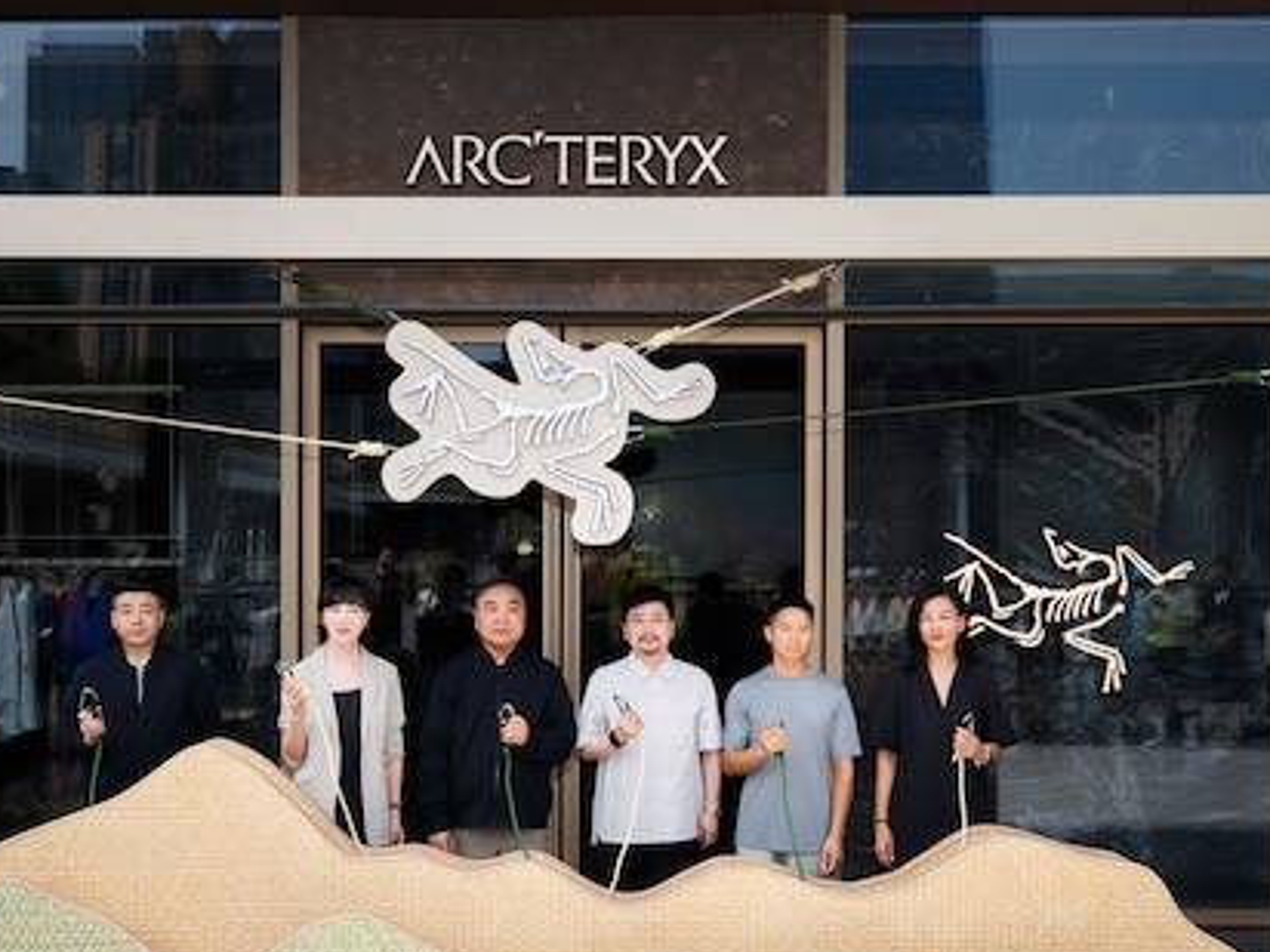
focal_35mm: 48
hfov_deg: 39.8
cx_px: 561
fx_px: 1752
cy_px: 556
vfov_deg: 30.4
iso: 100
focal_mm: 31.5
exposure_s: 1/200
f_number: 6.3
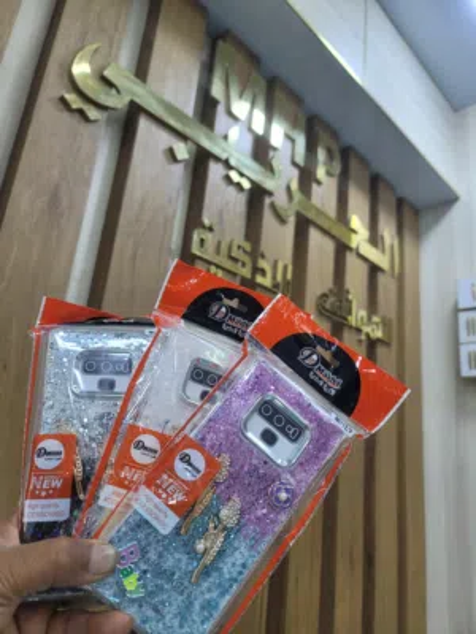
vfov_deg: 69.4
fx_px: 458
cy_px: 317
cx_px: 238
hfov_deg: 54.9
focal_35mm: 25
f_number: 1.8
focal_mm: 7
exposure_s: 1/100
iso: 80
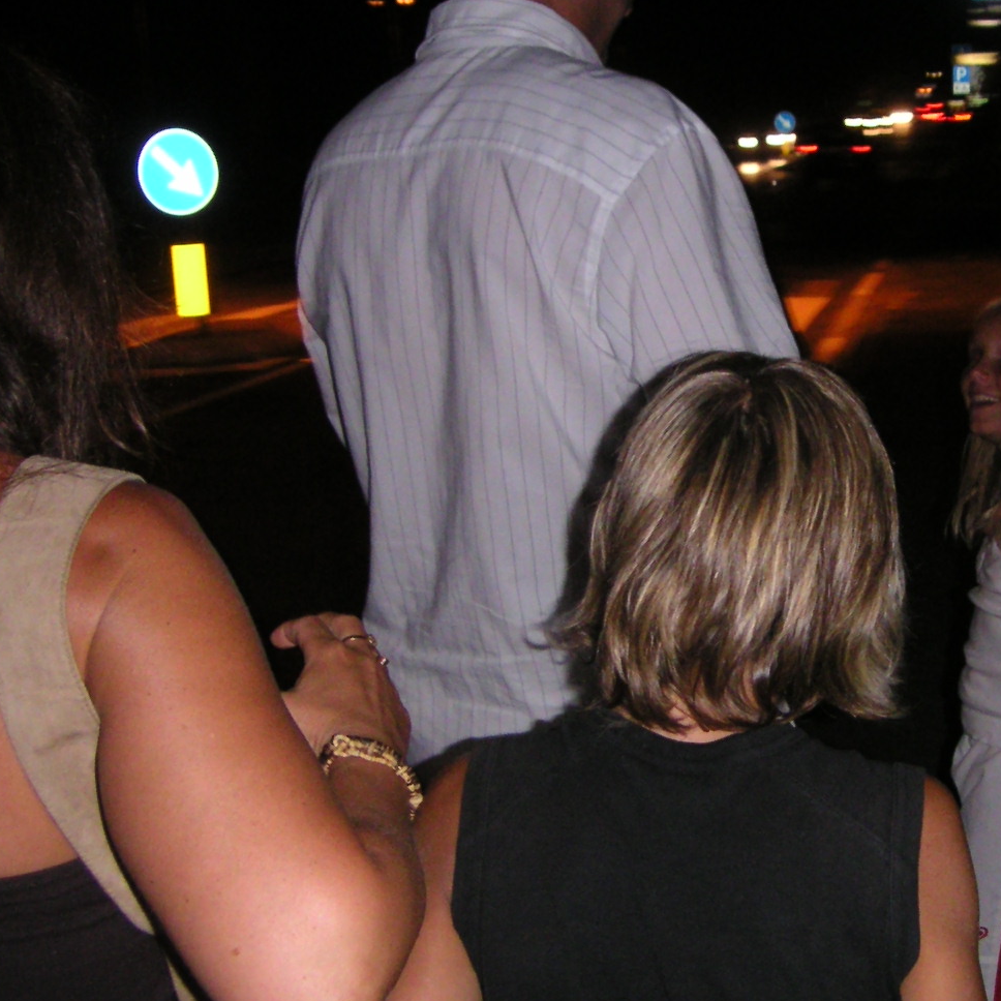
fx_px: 1865
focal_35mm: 57
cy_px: 519
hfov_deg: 29.6
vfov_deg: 30.0
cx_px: 731
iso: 200
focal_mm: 5.1
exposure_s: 1/45
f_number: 2.8
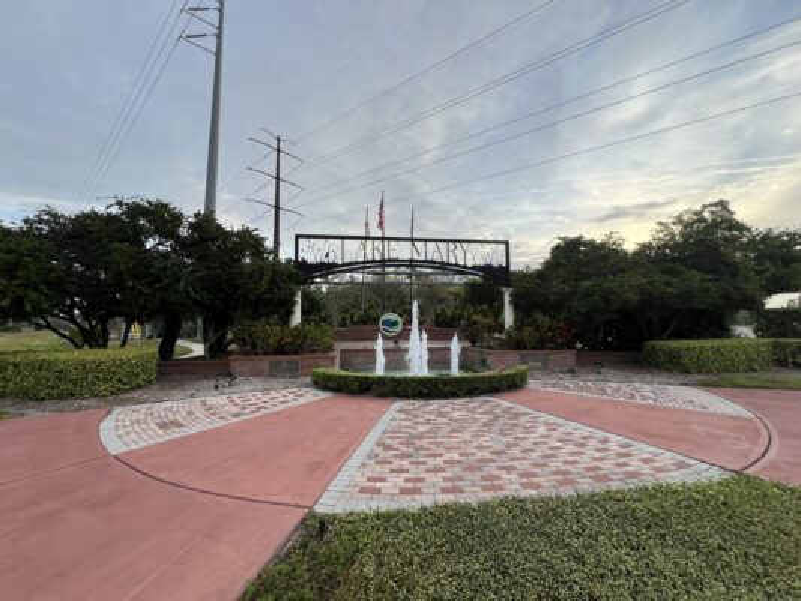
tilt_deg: +4.3
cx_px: 400
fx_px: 301
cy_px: 300
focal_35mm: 13
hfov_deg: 106.2
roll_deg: +0.5
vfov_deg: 89.9
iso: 32
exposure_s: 1/311
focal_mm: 1.57
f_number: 1.8
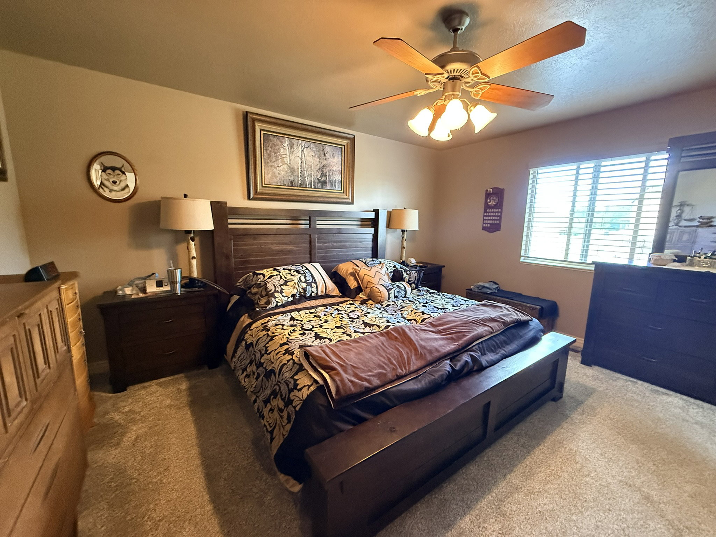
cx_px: 358
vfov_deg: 85.7
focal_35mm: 14
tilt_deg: -9.6
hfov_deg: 102.1
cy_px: 268
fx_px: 290
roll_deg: -1.3
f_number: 2.2
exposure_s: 1/60
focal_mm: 2.22
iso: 1000
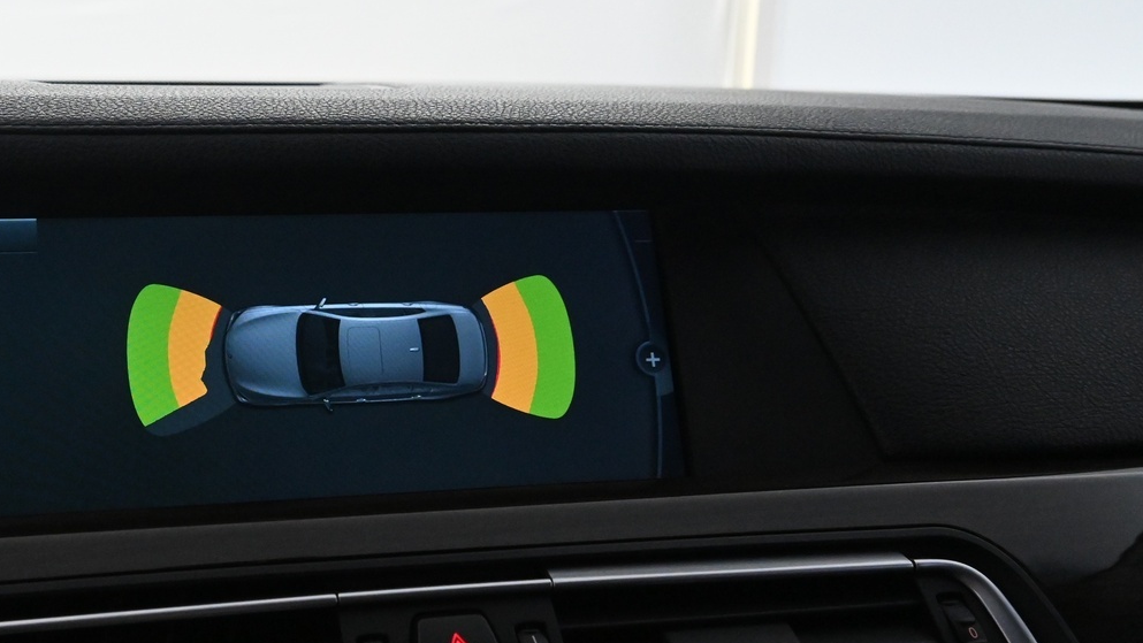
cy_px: 343
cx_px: 298
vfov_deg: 29.0
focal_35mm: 41
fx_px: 1243
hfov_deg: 47.7
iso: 4000
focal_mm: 16
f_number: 5.6
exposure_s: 1/125
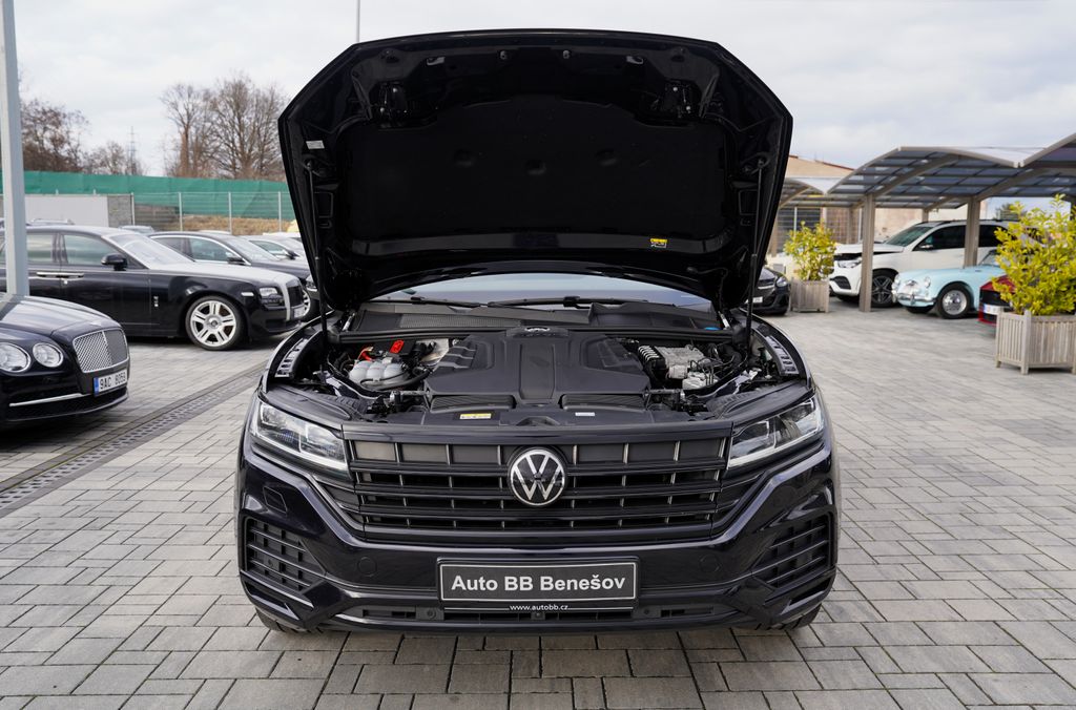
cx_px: 538
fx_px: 864
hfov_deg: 63.8
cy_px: 355
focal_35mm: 29
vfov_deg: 44.7
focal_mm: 29
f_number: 4.5
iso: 100
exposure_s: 1/80
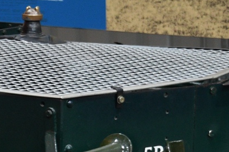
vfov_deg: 4.8
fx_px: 1792
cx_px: -148
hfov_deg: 7.2
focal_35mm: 282
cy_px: 302
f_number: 3.2
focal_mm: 32
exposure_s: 1/13
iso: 640
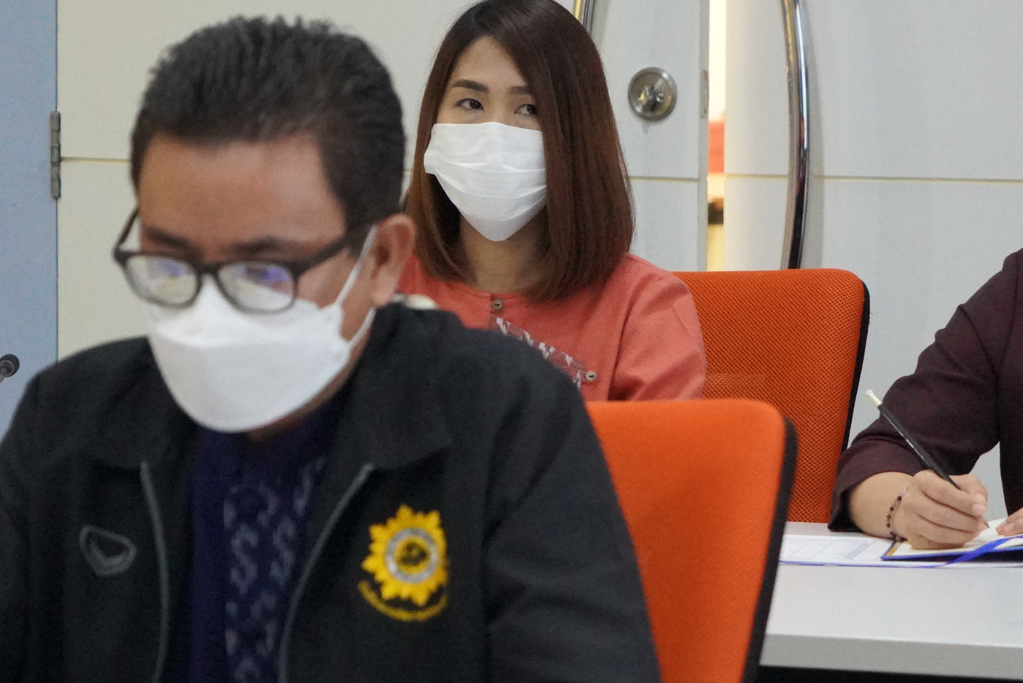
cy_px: 444
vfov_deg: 7.5
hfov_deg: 11.2
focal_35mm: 183
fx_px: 5201
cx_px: 614
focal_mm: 94
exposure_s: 1/320
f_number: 5.6
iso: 20000
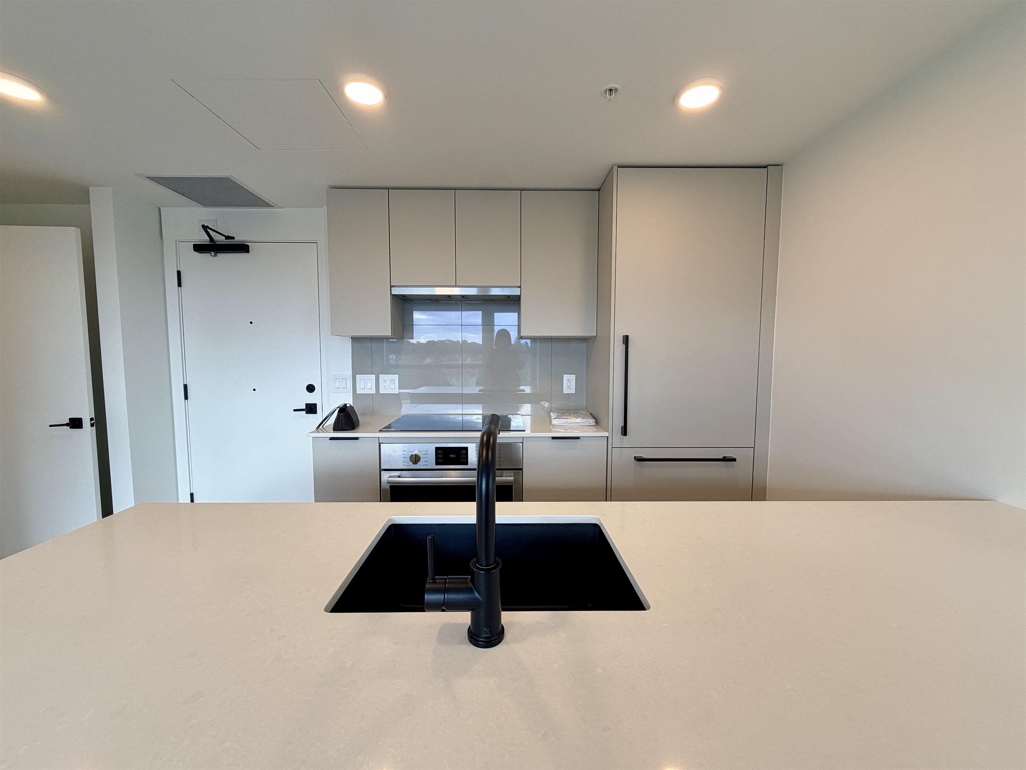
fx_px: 415
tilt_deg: -4.9
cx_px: 513
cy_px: 385
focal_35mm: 14
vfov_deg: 85.7
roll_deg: -0.5
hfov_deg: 102.1
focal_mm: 2.22
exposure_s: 1/120
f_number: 2.2
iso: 80
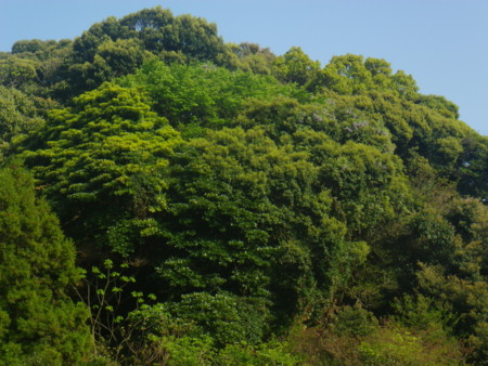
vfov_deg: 28.6
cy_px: 183
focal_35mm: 51
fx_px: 719
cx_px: 244
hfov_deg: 37.5
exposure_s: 1/200
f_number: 5.3
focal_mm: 9.1
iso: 80
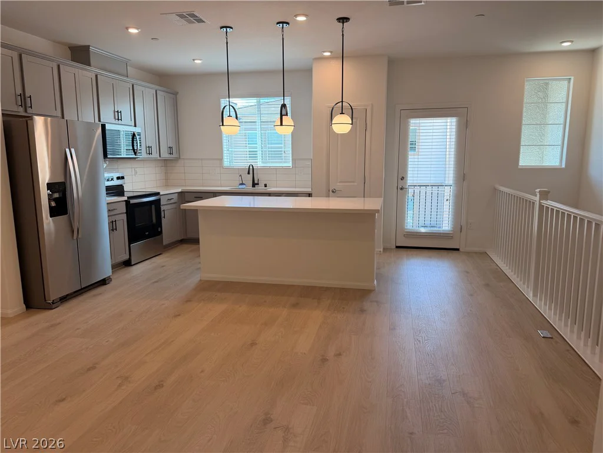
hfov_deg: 71.6
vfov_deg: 56.8
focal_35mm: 24
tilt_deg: -9.9
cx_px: 302
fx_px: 418
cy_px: 226
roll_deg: +0.3
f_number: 1.78
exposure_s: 1/170
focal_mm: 6.76
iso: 80
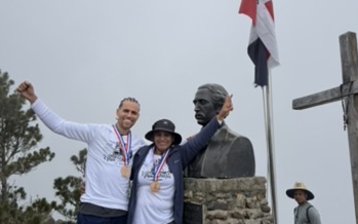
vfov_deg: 36.3
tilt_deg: +8.9
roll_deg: +1.3
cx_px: 178
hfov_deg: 55.3
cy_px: 107
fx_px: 341
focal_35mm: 35
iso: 80
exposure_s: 1/10309
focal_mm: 6.76
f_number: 1.78
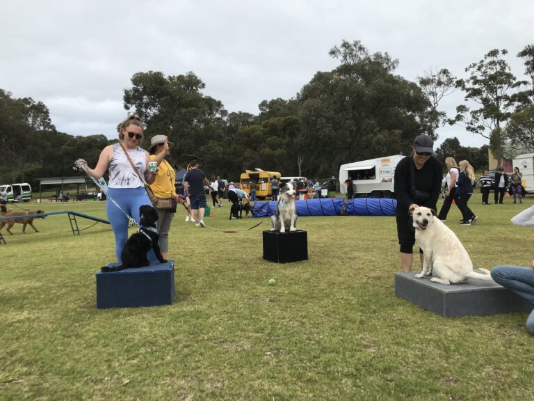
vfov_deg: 49.7
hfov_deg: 63.4
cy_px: 200
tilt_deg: +3.8
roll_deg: +0.7
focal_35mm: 28
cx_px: 267
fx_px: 432
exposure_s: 1/3096
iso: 20
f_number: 1.8
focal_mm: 3.99
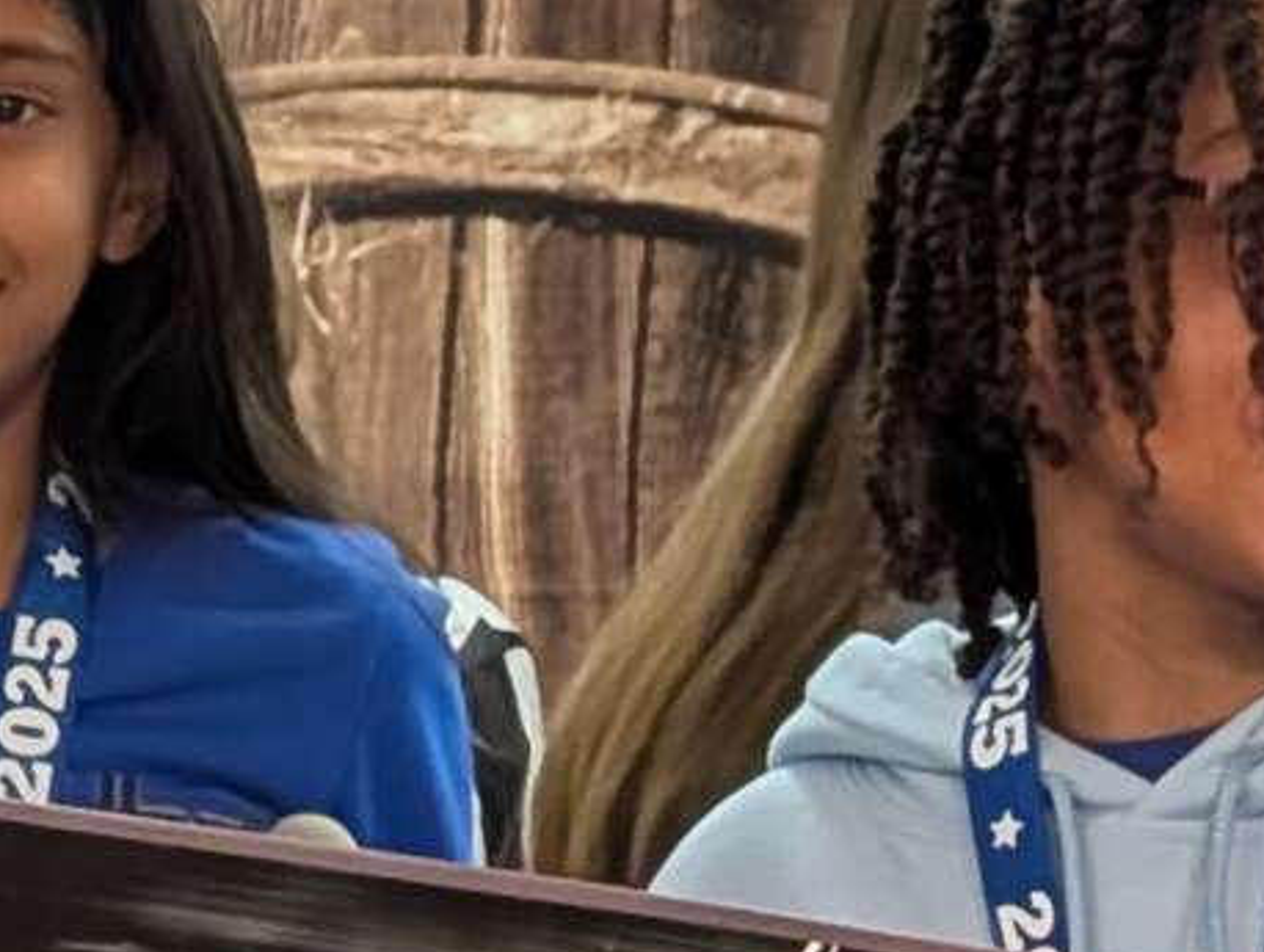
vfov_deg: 5.4
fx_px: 10021
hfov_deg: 7.2
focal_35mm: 274
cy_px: 1090
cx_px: 348
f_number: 1.68
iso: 232
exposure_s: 1/60
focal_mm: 6.9
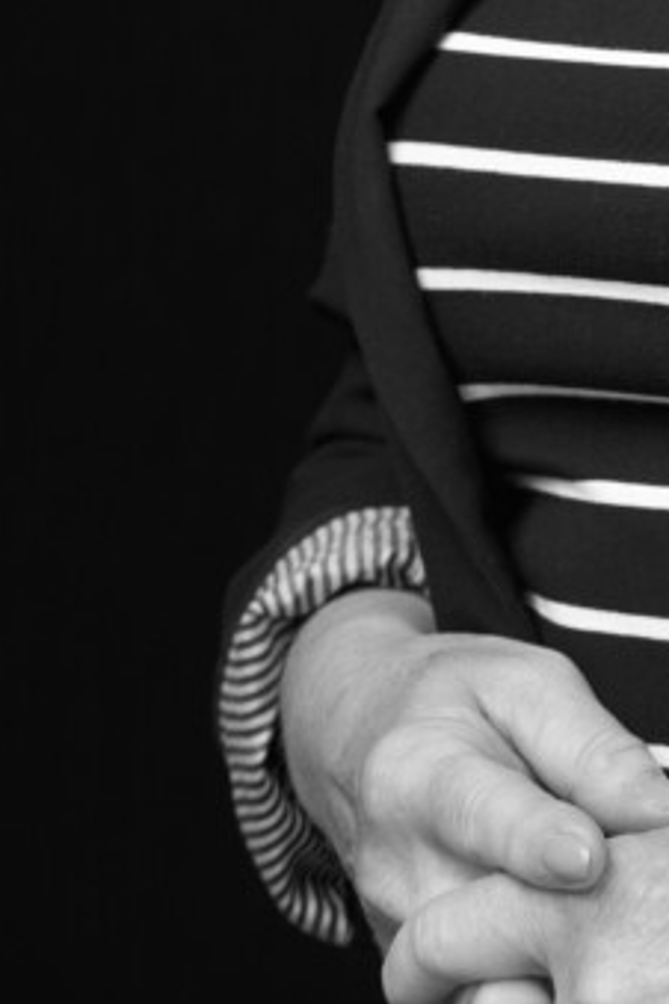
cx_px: 1092
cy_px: -646
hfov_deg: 4.3
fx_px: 8891
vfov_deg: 6.4
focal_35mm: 319
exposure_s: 1/160
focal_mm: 90
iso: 400
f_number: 6.3
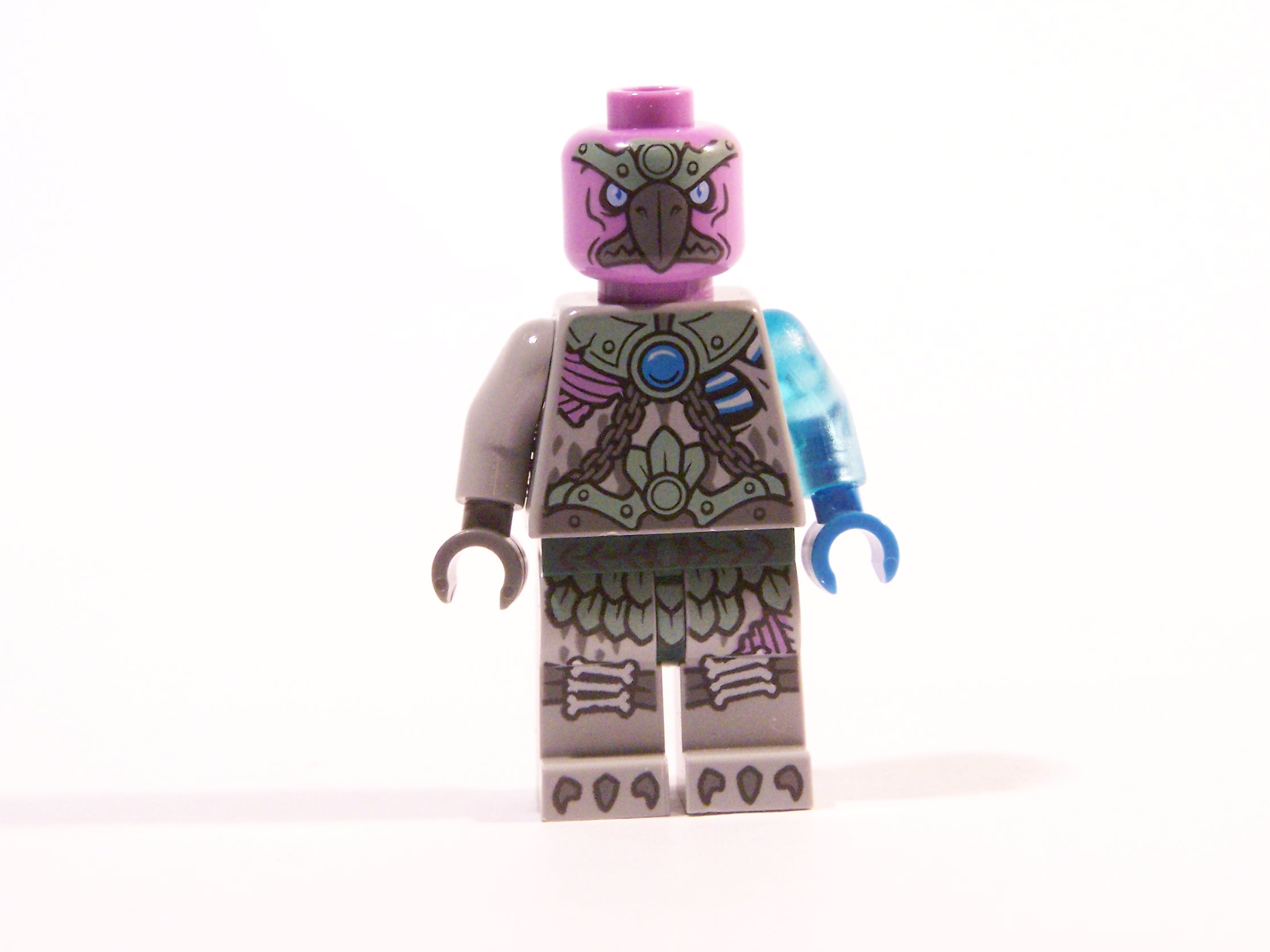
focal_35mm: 121
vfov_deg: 12.2
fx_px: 4440
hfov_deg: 16.3
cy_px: 425
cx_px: 664
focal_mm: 17.5
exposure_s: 1/30
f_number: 3.6
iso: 400
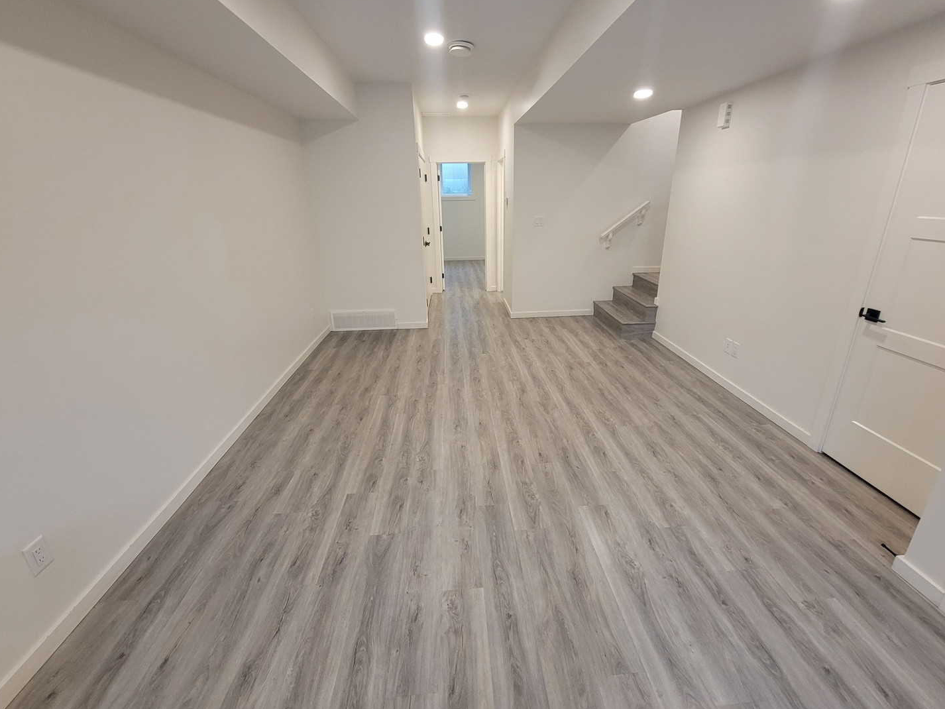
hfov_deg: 102.0
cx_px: 479
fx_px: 382
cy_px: 340
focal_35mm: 14
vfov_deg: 85.6
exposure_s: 1/60
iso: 320
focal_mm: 2.2
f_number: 2.2
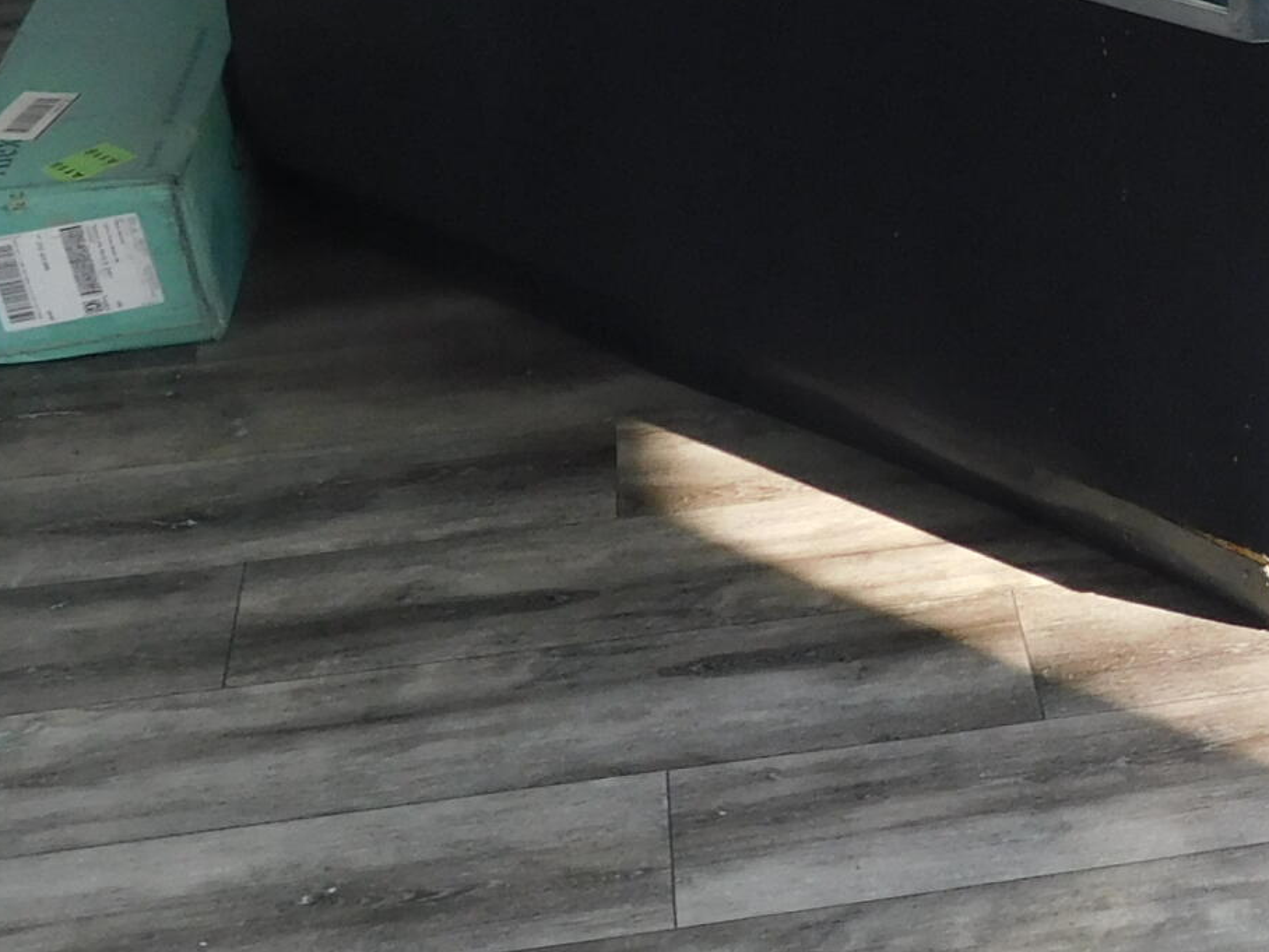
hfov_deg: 24.7
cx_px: 1209
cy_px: -80
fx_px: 2786
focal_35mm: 76
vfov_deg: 18.7
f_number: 3
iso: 125
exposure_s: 1/100
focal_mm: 4
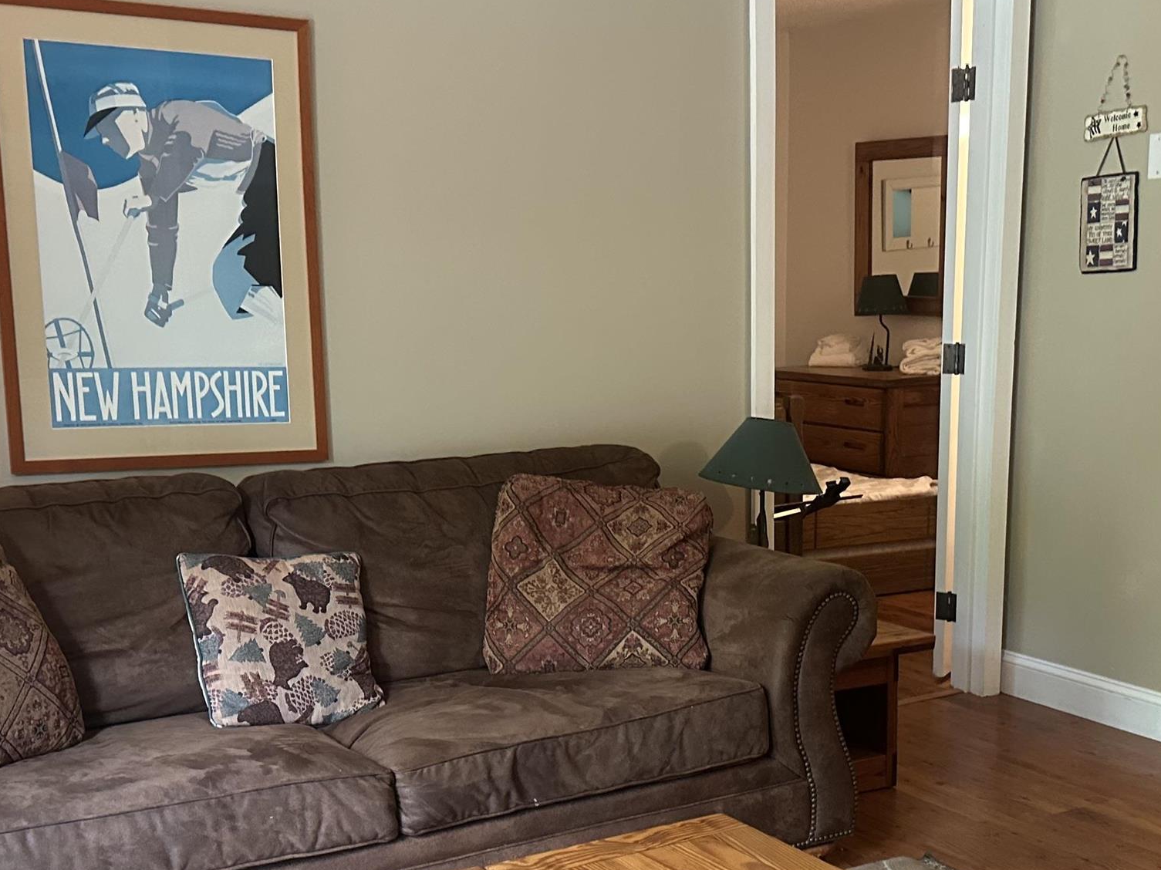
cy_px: 681
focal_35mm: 49
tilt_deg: -14.4
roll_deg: -0.4
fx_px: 1643
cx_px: 689
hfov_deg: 38.8
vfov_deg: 29.1
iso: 500
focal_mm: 6.86
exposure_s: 1/60
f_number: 1.78
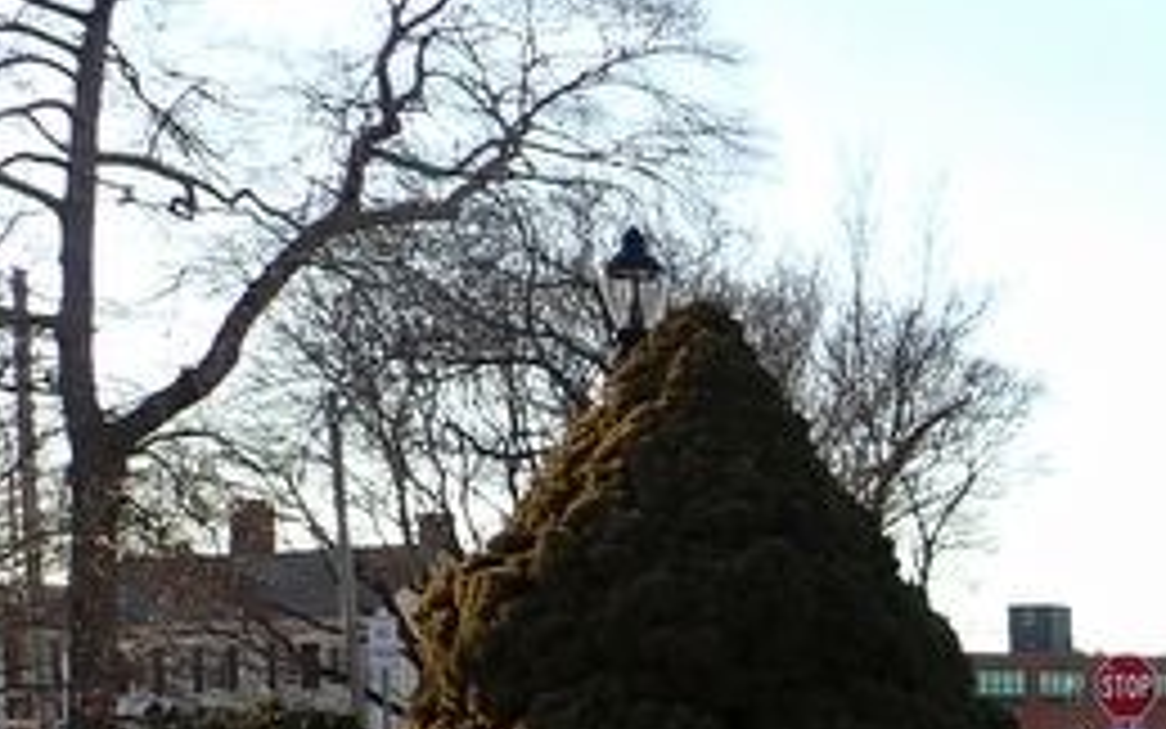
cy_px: 819
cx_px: 1648
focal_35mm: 82
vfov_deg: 15.5
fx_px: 2606
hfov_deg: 21.8
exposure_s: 1/400
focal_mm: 4.5
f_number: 2.8
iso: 100
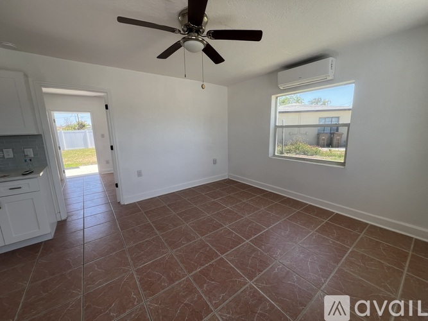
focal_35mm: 13
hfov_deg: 106.2
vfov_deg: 89.9
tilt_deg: -11.5
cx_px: 214
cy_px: 160
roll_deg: +1.6
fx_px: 161
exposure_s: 1/266
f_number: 1.8
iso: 32
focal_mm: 1.57
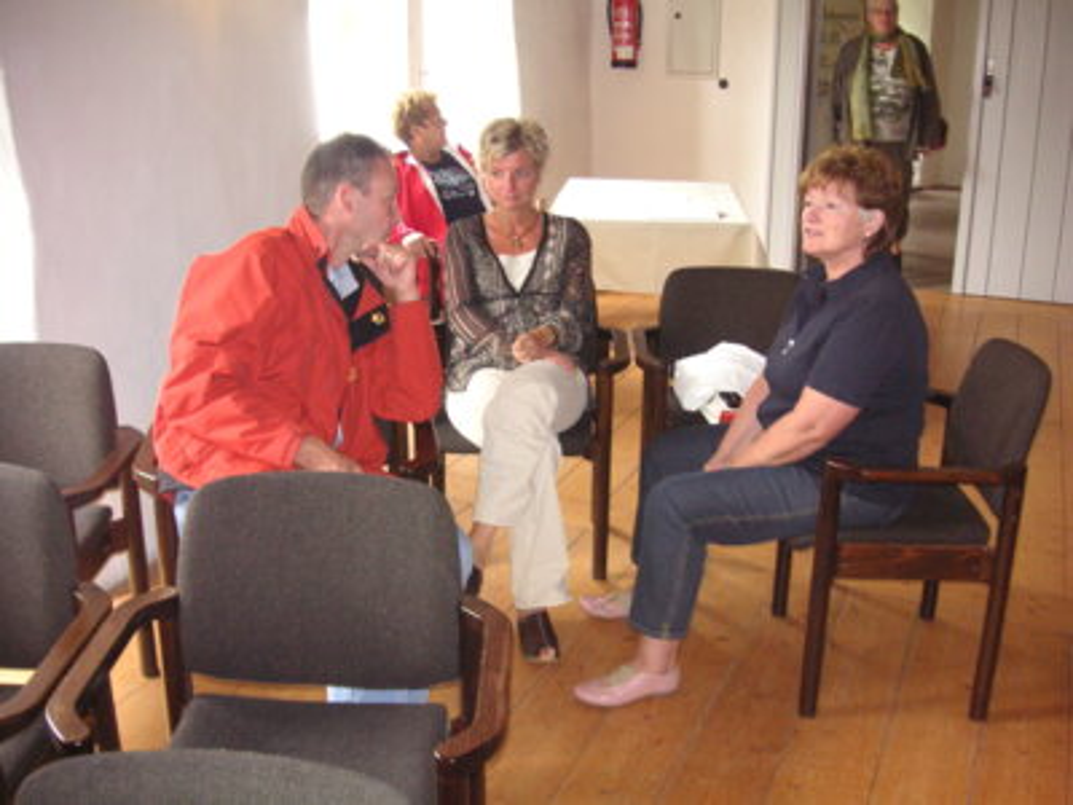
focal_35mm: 37
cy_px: 402
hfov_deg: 50.1
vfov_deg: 38.7
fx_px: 1147
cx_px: 536
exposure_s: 1/45
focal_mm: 6.1
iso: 160
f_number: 2.8
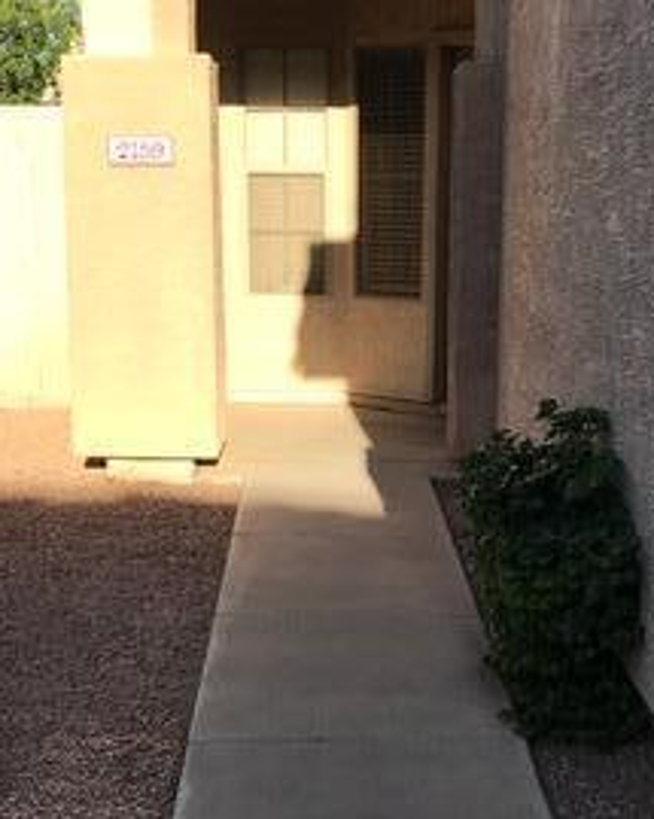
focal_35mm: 65
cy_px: 536
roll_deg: -0.1
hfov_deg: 23.5
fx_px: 1574
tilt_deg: -13.0
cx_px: 380
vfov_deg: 29.0
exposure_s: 1/1088
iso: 20
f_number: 1.8
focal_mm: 3.99
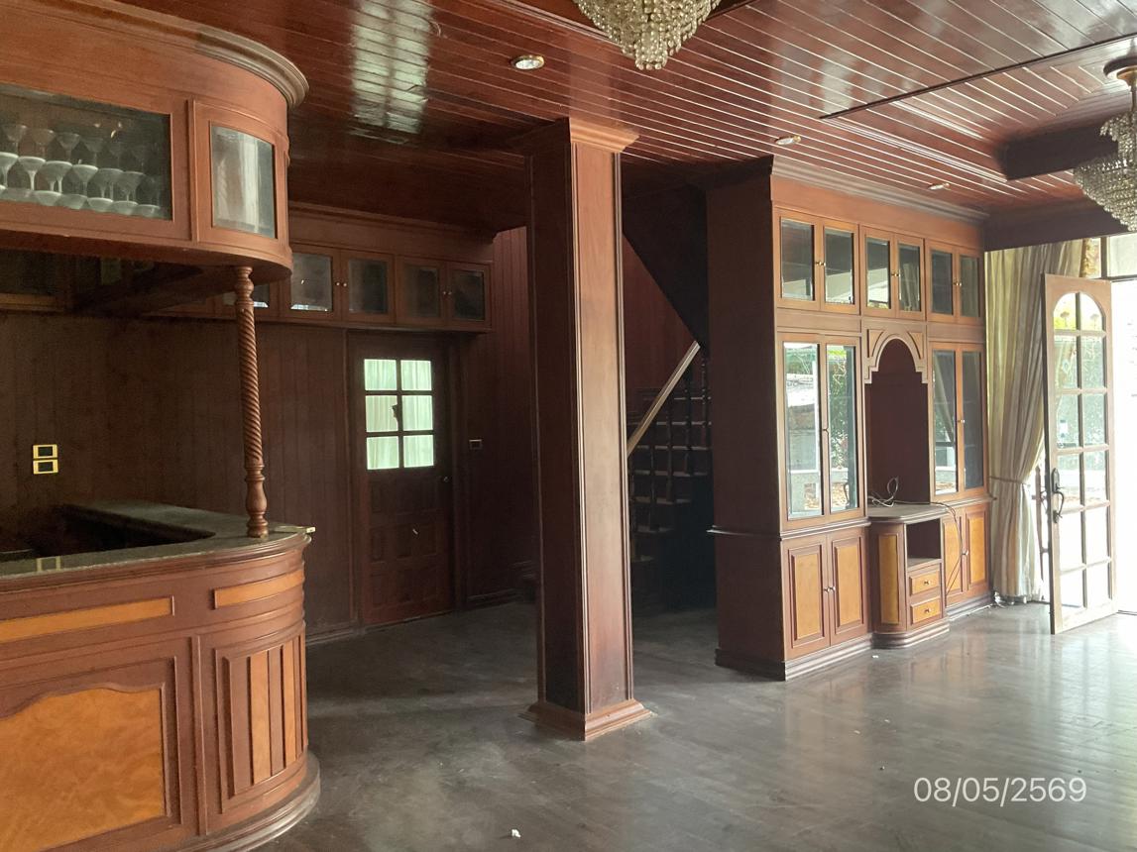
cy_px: 426
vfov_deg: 48.2
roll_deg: +1.4
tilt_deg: -1.3
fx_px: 952
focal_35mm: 29
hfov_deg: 61.7
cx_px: 568
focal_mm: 3
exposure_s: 1/60
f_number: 1.8
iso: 250
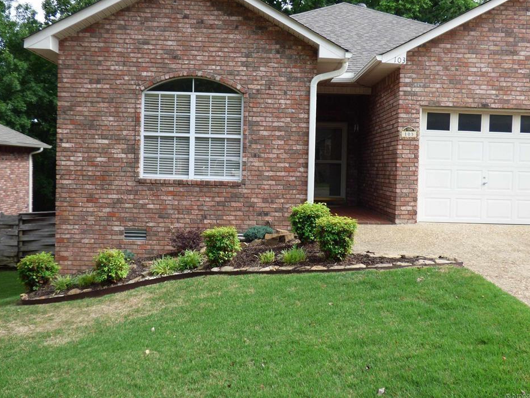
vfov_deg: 39.6
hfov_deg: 51.4
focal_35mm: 36
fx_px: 551
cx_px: 273
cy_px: 188
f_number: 3.4
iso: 100
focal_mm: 5.78
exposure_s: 1/500
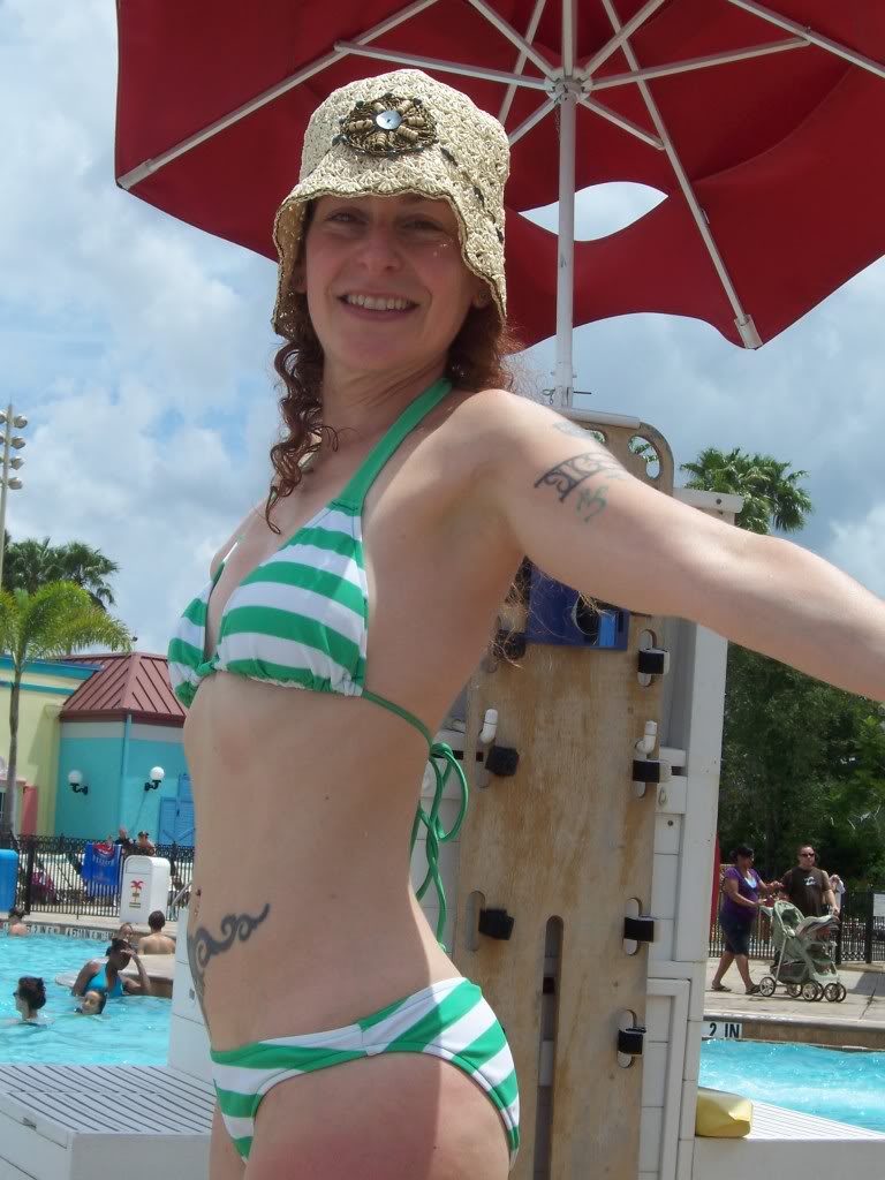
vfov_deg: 27.8
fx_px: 2386
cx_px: 442
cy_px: 590
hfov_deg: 21.0
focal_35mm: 70
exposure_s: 1/500
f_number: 6.3
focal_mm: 12
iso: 80
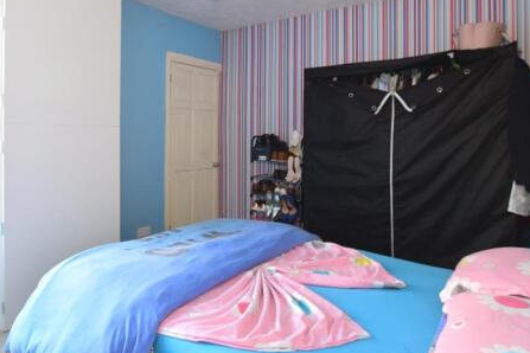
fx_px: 324
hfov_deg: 78.5
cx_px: 253
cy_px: 137
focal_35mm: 22
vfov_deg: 56.7
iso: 400
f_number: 5.6
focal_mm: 10
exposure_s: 1/10
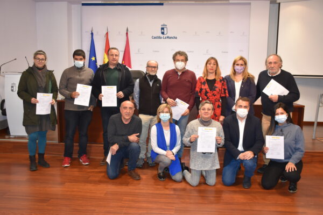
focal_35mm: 30
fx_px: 269
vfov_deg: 43.6
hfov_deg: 61.9
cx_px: 162
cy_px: 108
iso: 800
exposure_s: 1/100
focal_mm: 20
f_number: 5
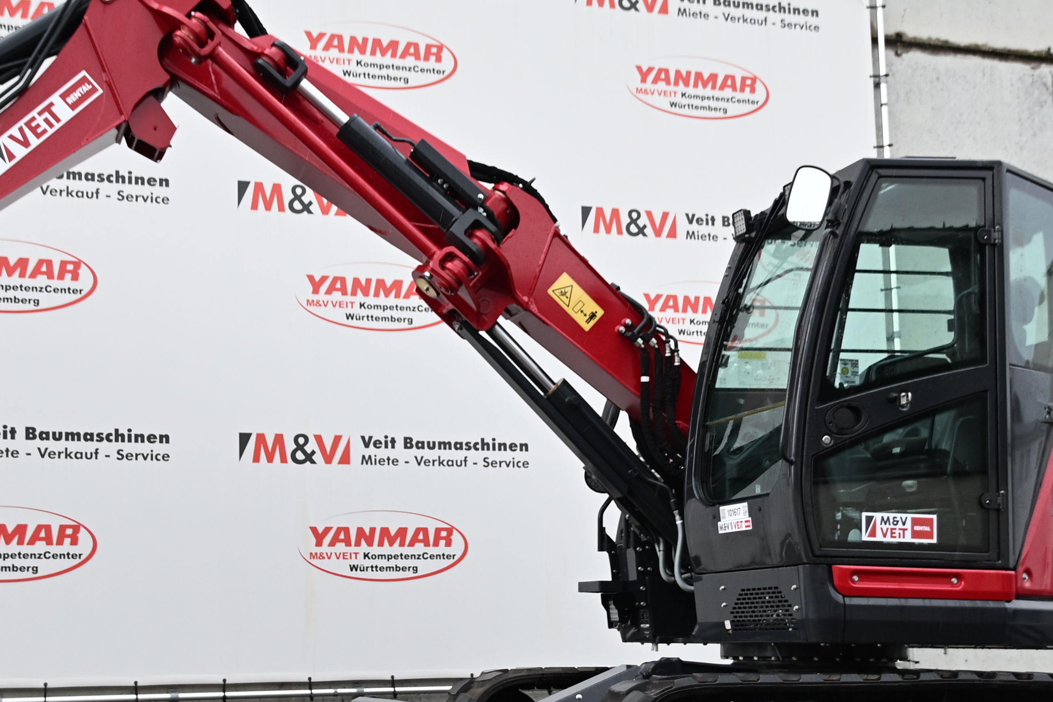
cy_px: 453
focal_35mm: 55
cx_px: 480
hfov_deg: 36.2
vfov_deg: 24.5
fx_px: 1609
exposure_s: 1/250
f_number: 3.8
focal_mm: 22
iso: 400
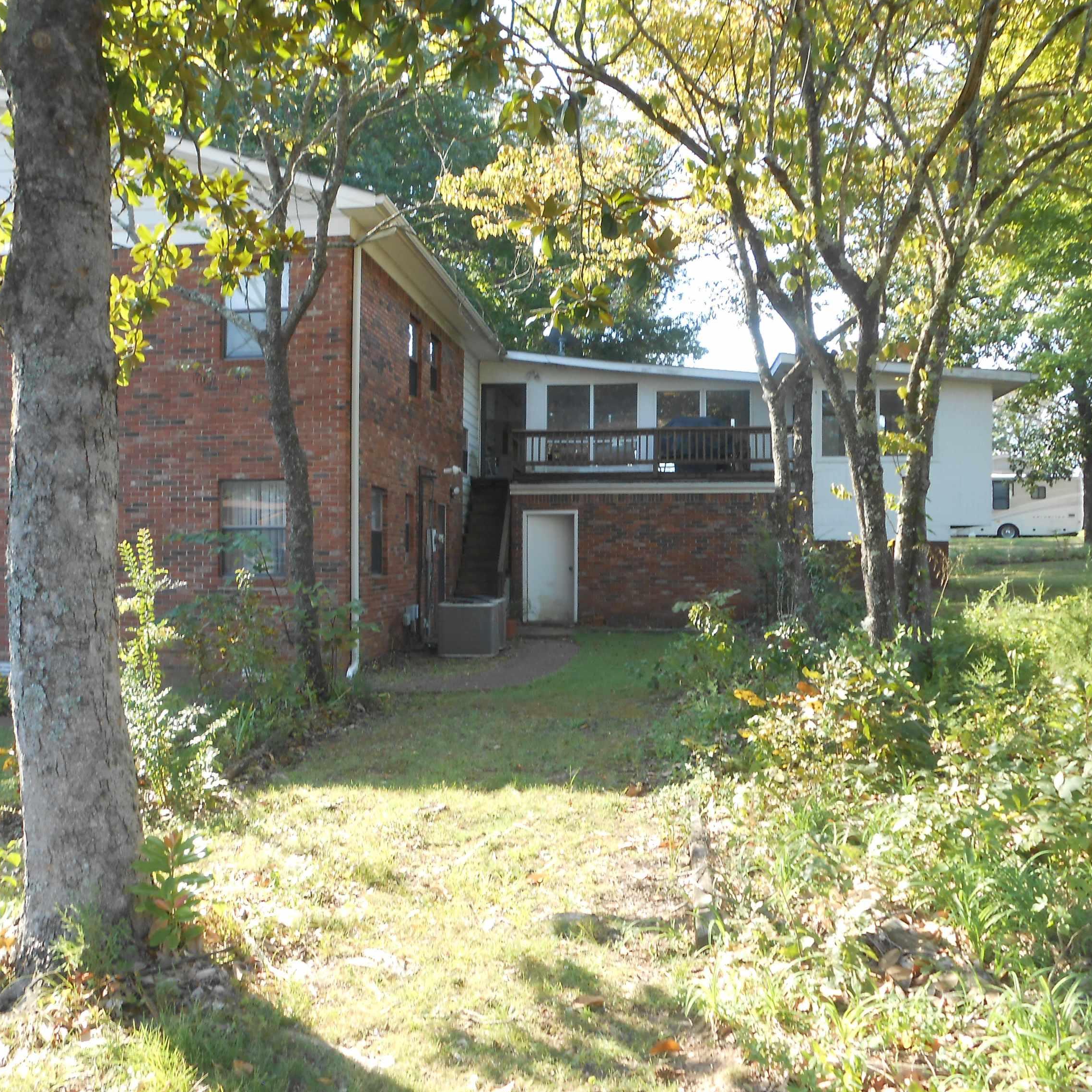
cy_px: 549
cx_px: 449
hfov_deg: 52.3
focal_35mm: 31
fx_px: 1106
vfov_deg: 52.5
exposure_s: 1/100
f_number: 3.5
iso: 80
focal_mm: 4.6
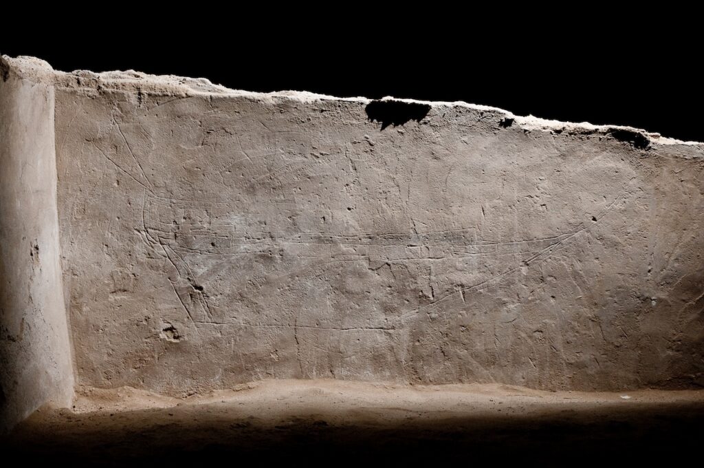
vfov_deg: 22.6
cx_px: 352
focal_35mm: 60
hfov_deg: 33.4
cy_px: 234
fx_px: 1172
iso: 200
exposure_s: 30
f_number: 20
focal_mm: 40
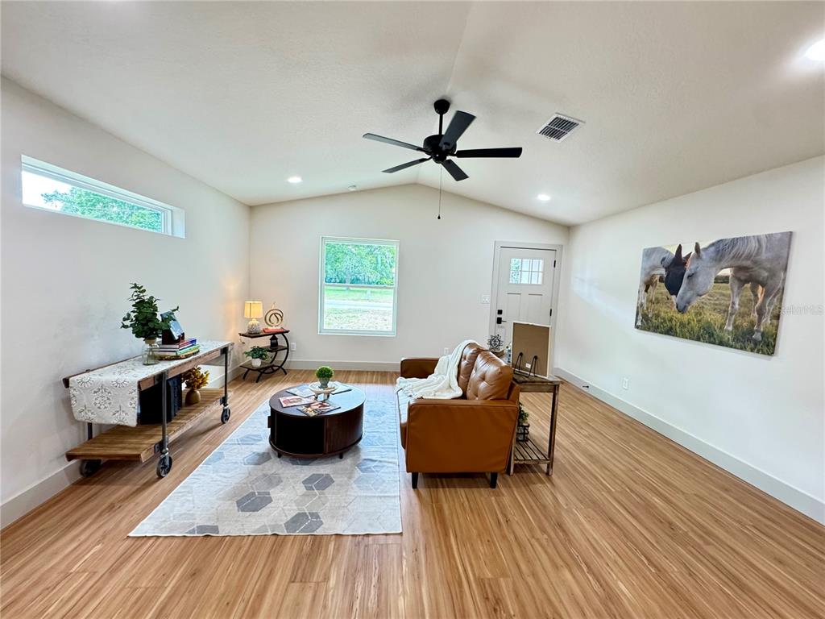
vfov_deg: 85.7
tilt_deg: -4.5
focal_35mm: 14
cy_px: 310
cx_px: 412
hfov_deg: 102.1
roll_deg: -2.5
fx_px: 334
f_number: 2.2
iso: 400
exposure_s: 1/60
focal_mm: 2.22
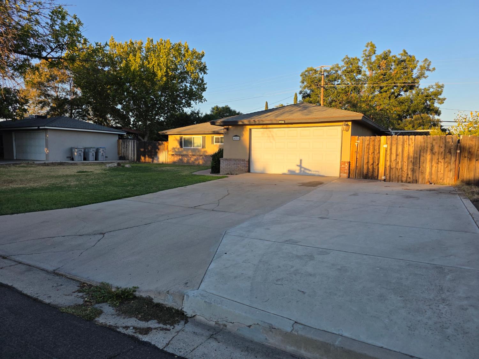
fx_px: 318
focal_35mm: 23
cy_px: 180
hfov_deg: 73.9
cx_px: 240
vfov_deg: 58.9
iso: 80
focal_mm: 6.3
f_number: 1.7
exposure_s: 1/2572
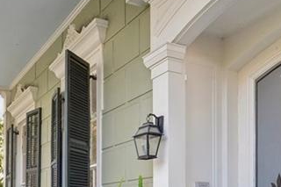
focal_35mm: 48
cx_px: 111
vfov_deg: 25.6
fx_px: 374
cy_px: 216
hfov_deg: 40.9
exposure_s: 1/15
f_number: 11
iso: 400
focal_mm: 15
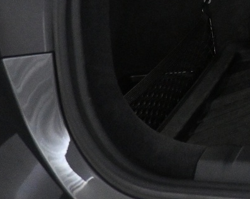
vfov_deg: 16.1
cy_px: -35
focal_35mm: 92
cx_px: 466
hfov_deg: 16.8
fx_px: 680
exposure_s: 1/200
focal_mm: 16
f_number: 3.5
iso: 4000
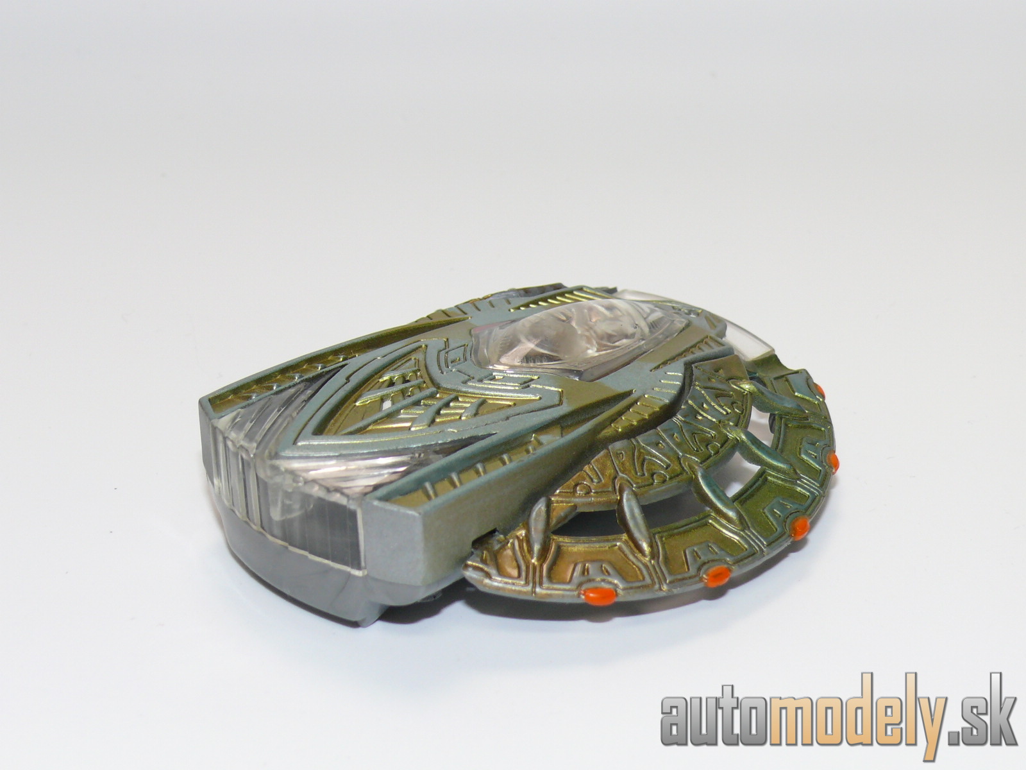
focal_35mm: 74
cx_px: 513
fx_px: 2193
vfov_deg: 19.9
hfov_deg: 26.3
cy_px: 385
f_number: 4
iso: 100
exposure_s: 1/30
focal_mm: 11.2
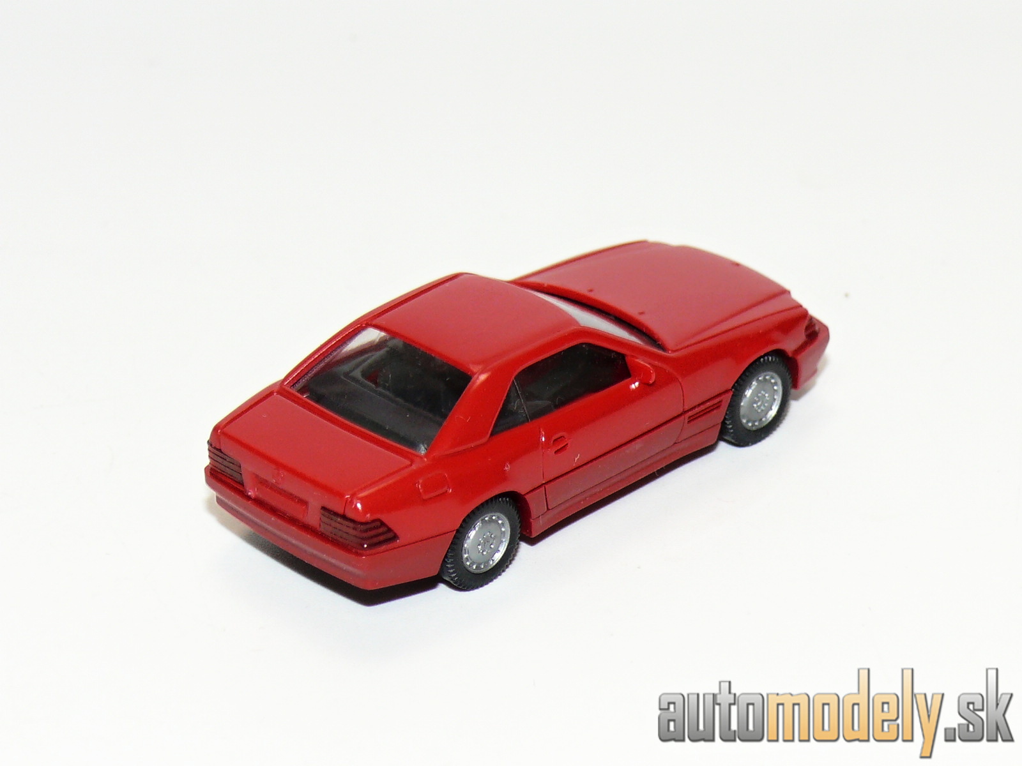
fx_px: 3720
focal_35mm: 126
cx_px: 511
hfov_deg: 15.6
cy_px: 383
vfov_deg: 11.8
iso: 100
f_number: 4
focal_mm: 15
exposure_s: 1/30
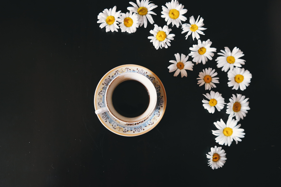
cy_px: 94
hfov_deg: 61.9
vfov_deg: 43.6
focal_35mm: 30
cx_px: 140
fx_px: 234
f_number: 3.5
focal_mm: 20
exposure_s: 1/40
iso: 1600
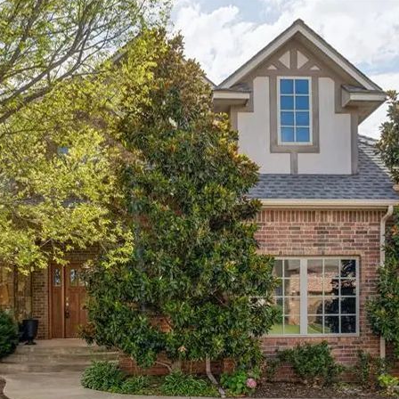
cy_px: 301
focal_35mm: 37
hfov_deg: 45.1
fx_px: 479
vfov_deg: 43.7
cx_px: 171
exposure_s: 1/1000
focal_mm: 12.6
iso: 200
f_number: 7.1
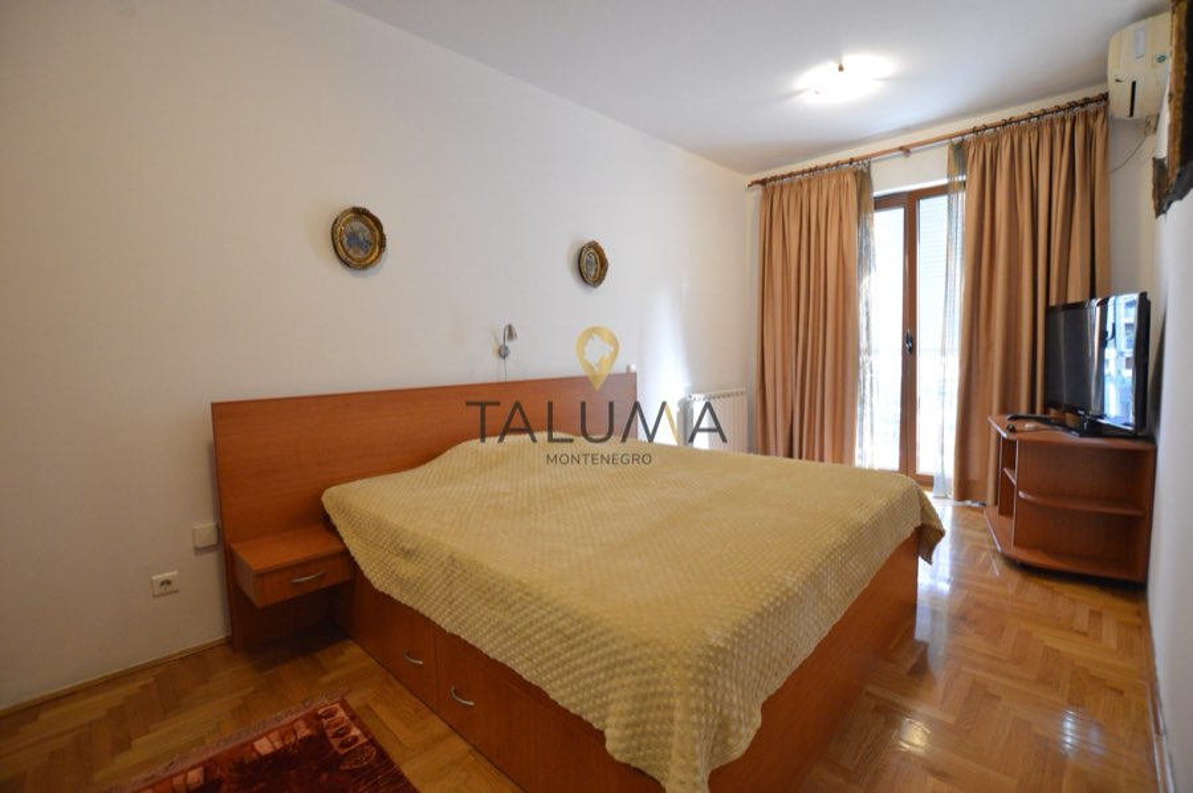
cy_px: 396
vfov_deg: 77.2
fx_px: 497
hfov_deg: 100.5
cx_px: 596
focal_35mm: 15
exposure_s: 1/60
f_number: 3.5
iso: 1800
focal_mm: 10
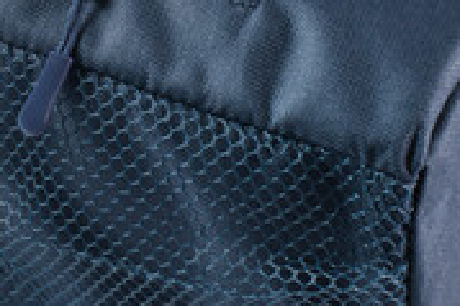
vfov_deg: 4.8
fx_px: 3638
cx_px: -180
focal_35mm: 285
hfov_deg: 7.1
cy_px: -123
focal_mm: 85
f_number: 11
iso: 125
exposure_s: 1/125
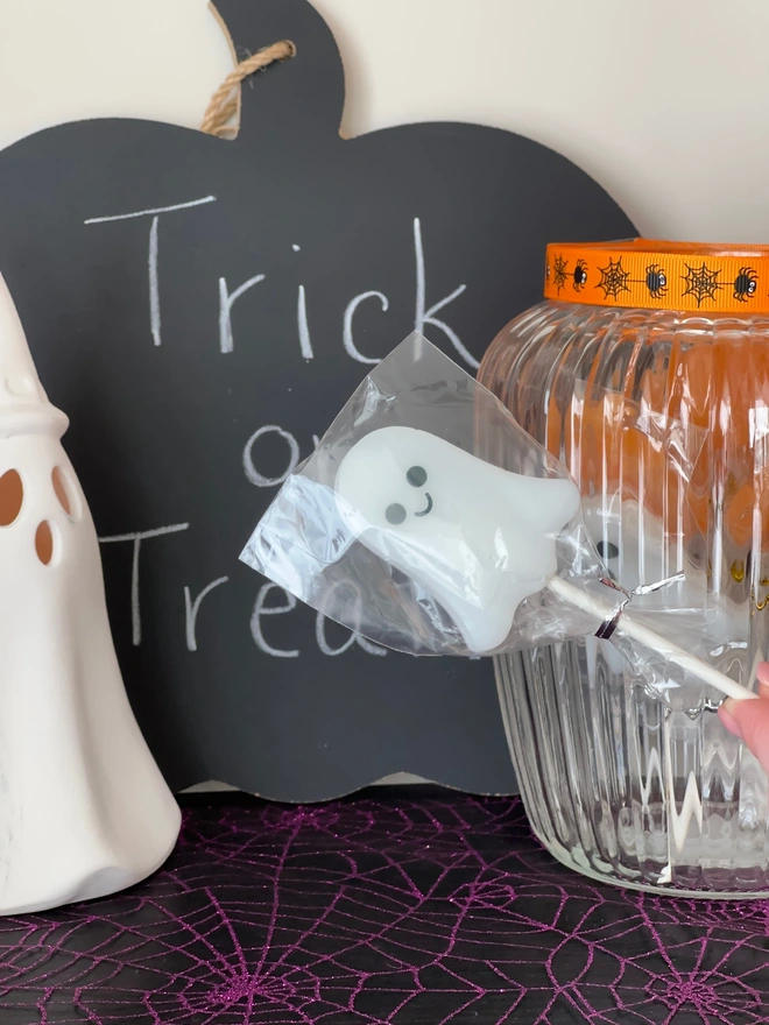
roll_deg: -0.8
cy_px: 512
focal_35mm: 77
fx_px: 2281
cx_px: 384
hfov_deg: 19.1
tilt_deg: -7.6
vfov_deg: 25.3
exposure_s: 1/99
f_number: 2.8
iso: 125
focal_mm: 9
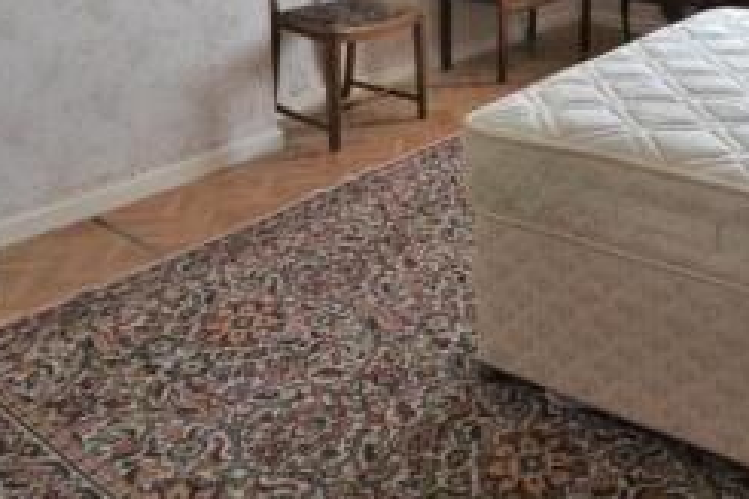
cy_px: -75
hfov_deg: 45.0
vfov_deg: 29.5
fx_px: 832
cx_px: 641
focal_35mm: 40
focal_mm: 10
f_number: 8
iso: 800
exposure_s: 1/10
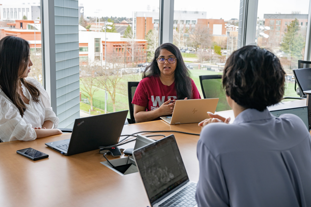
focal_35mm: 47
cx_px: 154
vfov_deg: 28.6
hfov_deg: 41.9
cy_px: 104
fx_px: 406
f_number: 5.6
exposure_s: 1/250
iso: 250
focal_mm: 46
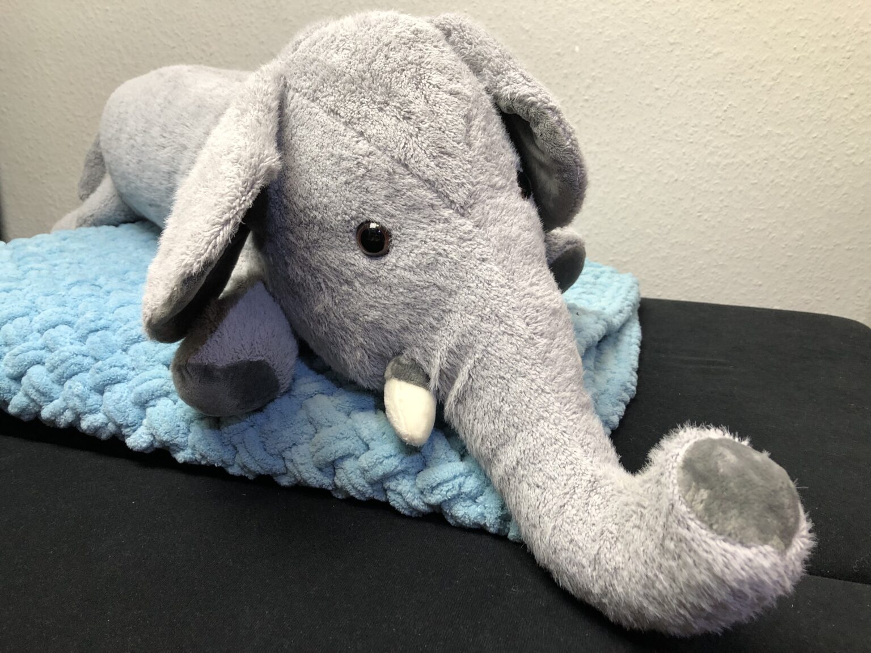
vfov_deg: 49.7
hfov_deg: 63.4
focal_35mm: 28
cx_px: 436
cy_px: 326
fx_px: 705
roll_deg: -0.4
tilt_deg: -18.1
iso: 40
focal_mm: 3.99
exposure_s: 1/20
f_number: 1.8
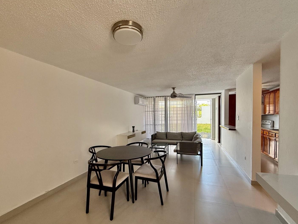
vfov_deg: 77.9
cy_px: 122
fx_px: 138
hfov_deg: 94.5
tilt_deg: -2.0
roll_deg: +0.8
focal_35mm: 16
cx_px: 150
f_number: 2.2
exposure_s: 1/99
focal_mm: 2.22
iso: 100
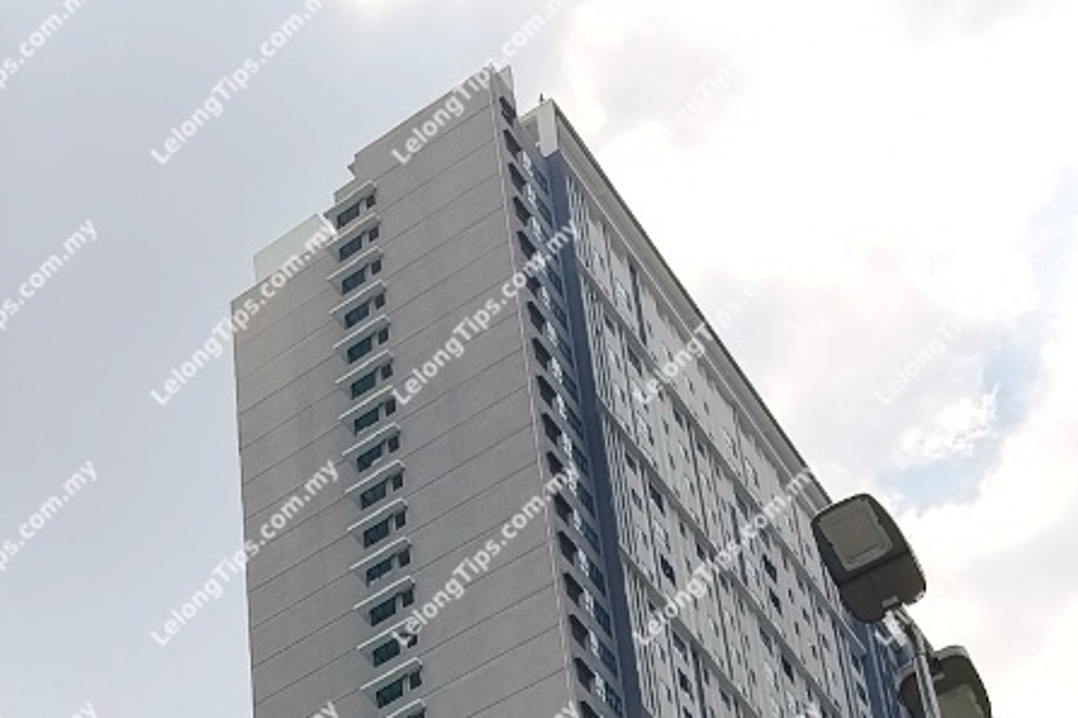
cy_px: 1318
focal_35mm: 81
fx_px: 2425
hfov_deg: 24.0
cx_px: 19
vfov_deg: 14.6
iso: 50
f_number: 1.7
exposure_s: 1/1132
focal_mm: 6.06
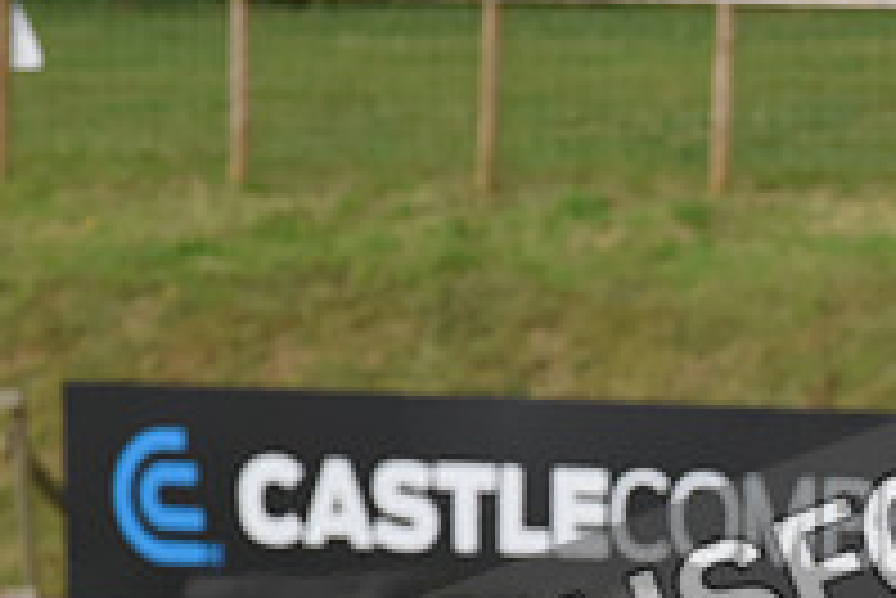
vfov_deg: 1.2
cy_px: 695
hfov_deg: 1.8
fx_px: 29066
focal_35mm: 1167
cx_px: 851
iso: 1600
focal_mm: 400
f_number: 6.3
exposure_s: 1/1000
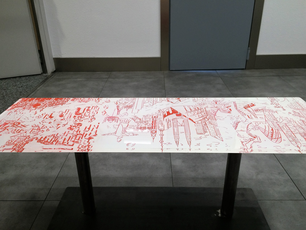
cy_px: 115
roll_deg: -0.6
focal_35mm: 29
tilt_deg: -29.9
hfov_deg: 61.7
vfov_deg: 48.2
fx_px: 256
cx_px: 153
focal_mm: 4.15
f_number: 2.2
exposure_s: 1/33
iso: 50
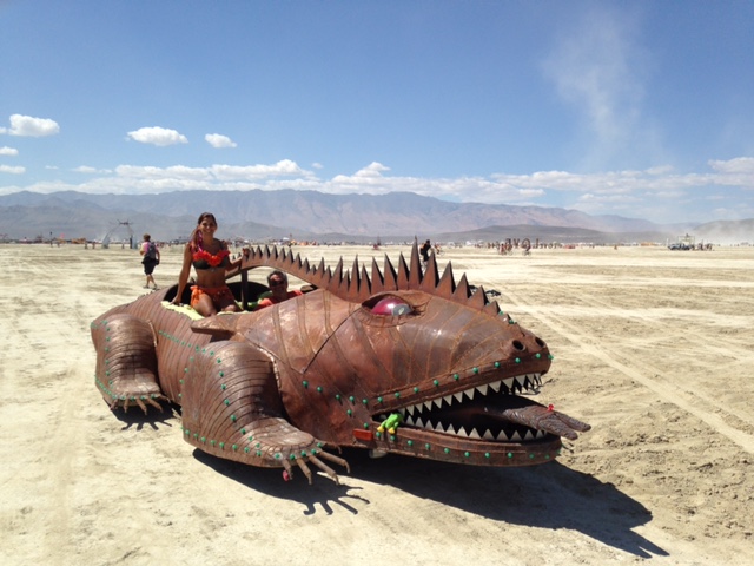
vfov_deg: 42.9
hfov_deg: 55.4
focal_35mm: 33
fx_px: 719
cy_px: 283
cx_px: 377
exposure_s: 1/2710
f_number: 2.4
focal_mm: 4.12
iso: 50
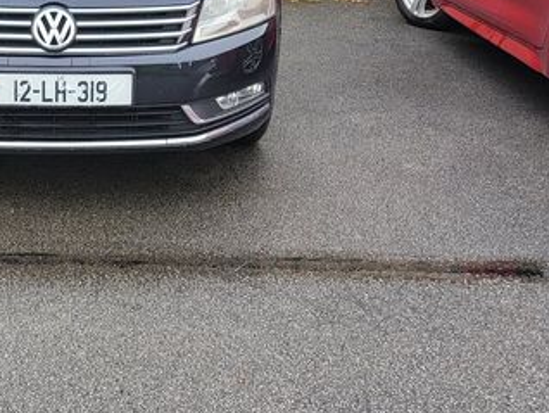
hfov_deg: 36.9
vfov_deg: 29.7
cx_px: 76
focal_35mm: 49
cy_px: 223
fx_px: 778
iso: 40
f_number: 1.8
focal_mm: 5.4
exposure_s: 1/190
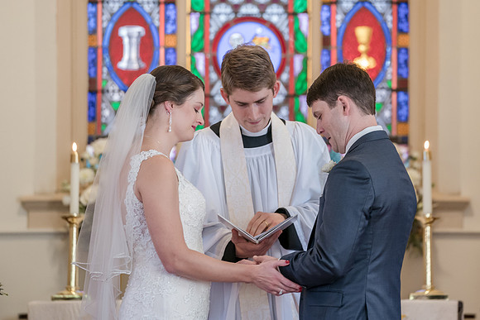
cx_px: 302
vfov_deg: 5.2
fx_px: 3553
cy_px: 132
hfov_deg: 7.7
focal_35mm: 266
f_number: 3.2
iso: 2000
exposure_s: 1/100
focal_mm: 200
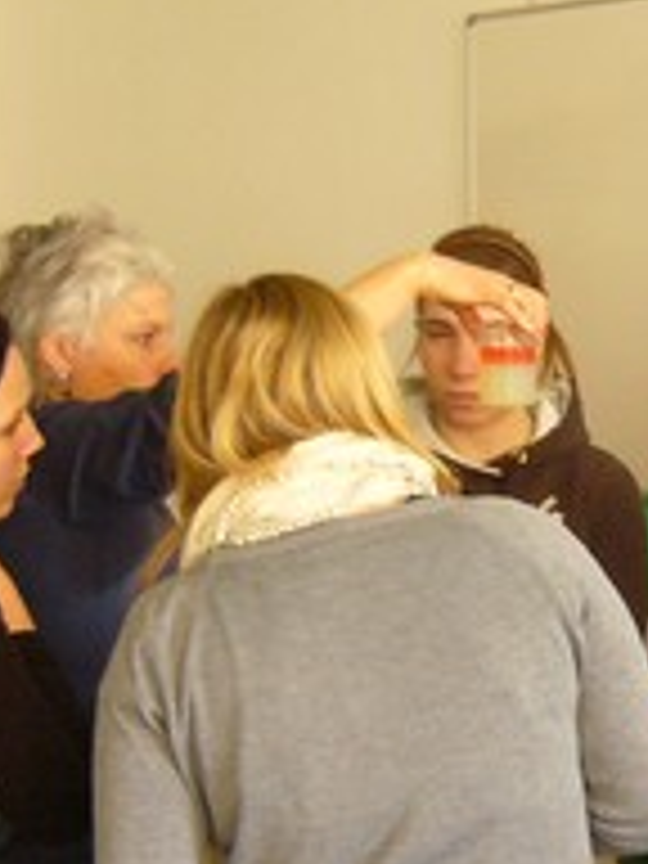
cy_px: 598
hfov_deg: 14.4
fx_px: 2546
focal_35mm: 102
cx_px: 585
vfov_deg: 19.2
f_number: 2.8
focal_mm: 5.8
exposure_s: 1/13
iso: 125
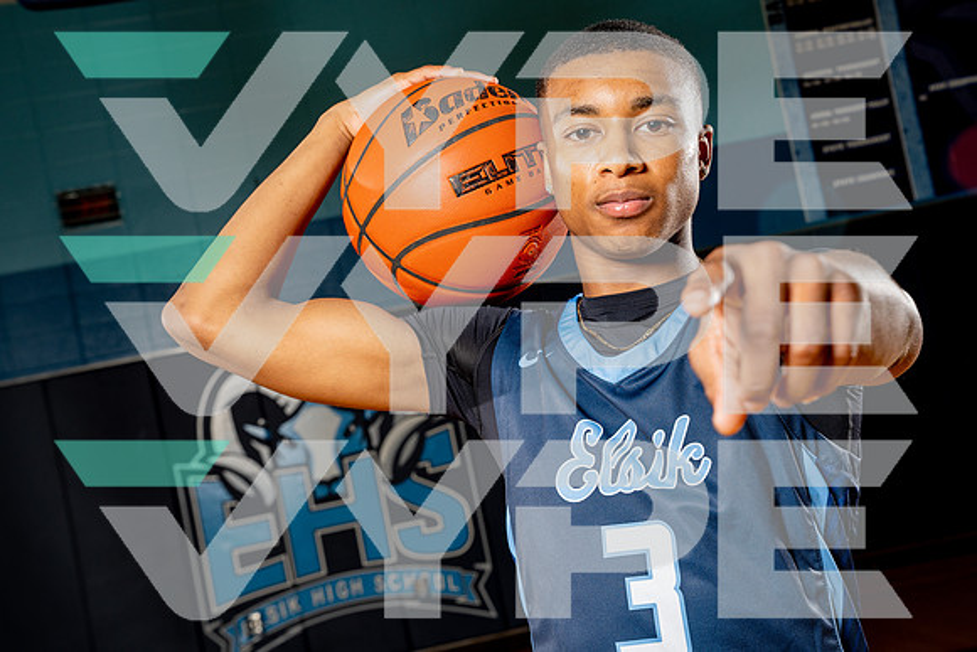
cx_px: 483
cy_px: 328
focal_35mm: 58
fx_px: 1581
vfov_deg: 23.3
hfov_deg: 34.3
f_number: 8
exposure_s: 1/250
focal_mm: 55
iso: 500
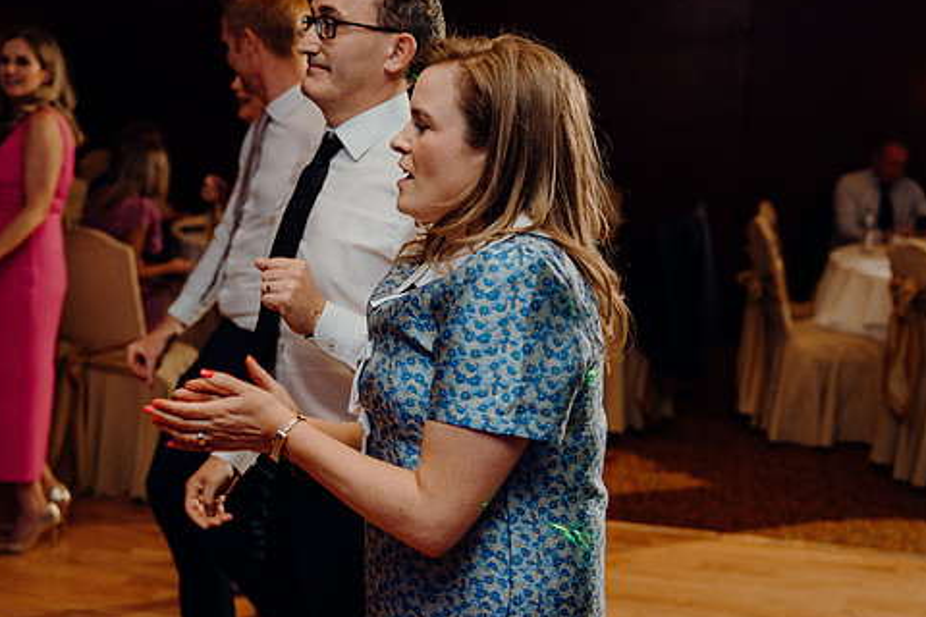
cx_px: 449
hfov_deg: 38.2
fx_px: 1337
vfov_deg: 26.0
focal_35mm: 52
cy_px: 273
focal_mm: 43
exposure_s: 1/160
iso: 1250
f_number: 2.8
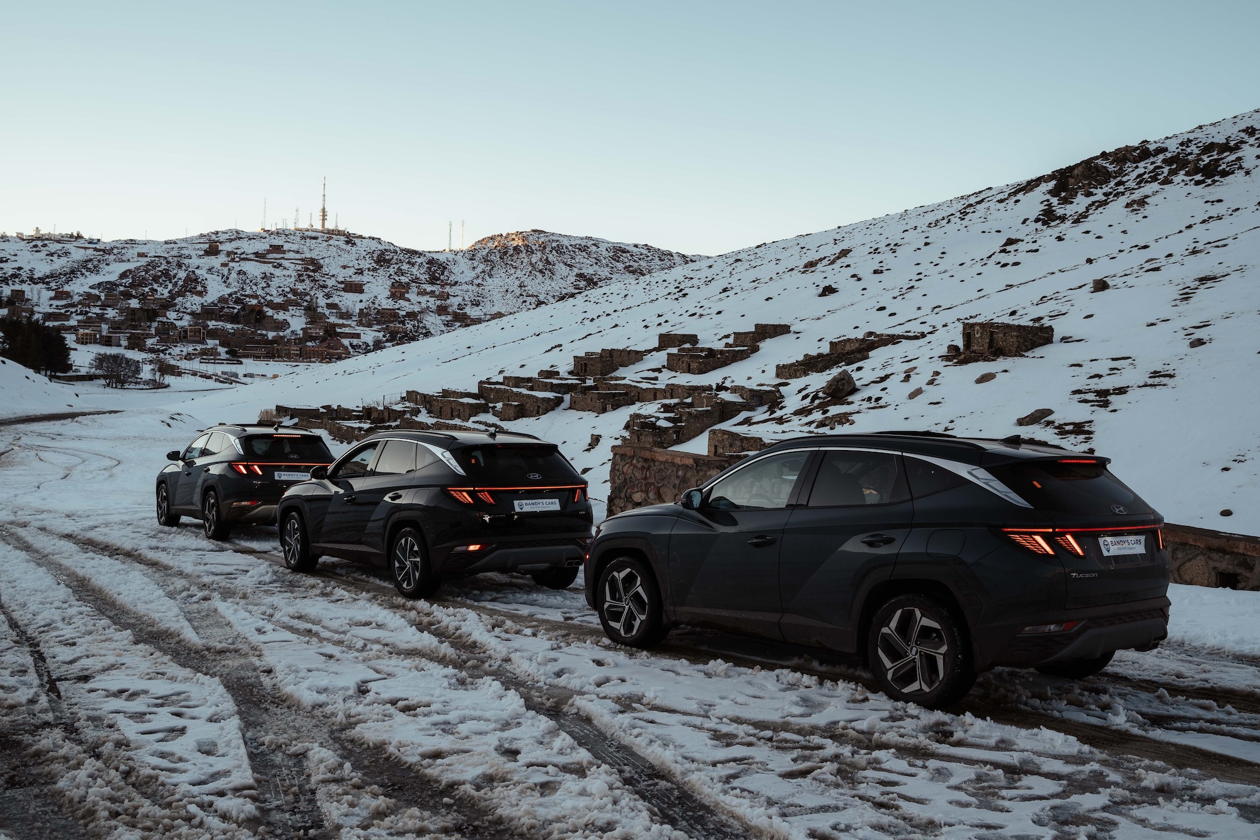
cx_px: 630
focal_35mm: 35
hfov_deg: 54.4
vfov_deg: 37.8
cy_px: 420
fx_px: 1225
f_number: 5.6
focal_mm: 35
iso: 125
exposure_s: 1/100
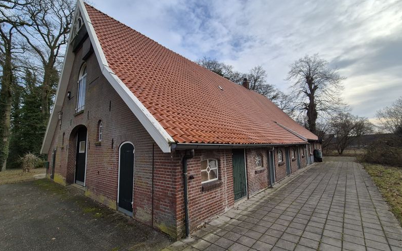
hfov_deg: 105.3
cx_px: 202
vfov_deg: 78.6
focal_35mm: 14
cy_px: 127
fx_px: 153
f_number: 2.2
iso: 50
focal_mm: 2.2
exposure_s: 1/1292
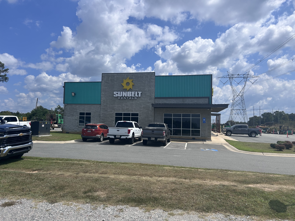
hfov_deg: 67.3
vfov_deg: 53.1
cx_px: 148
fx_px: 222
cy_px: 110
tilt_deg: +4.0
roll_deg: -1.0
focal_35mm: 26
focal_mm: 5.7
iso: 50
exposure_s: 1/7463
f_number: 1.5
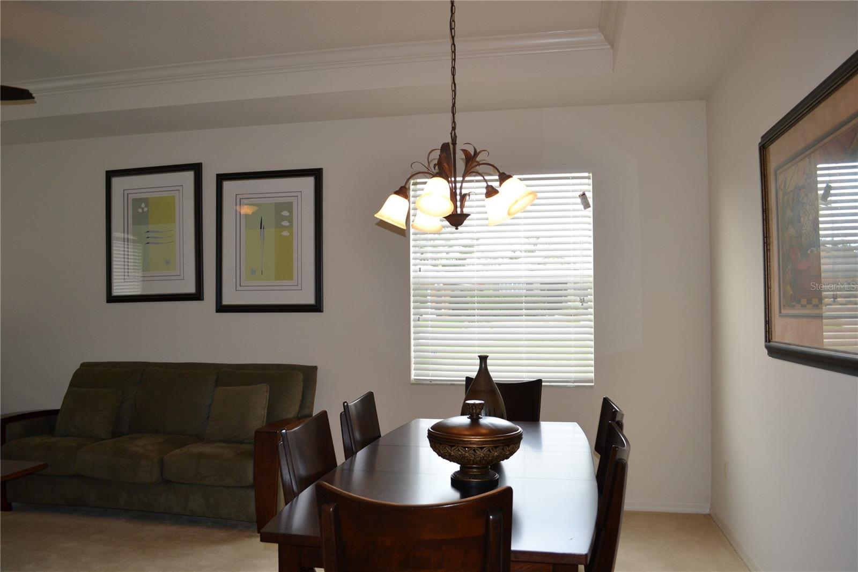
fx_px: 643
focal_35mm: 27
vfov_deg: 47.9
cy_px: 286
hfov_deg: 67.4
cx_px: 429
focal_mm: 18
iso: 360
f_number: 4
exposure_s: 1/125
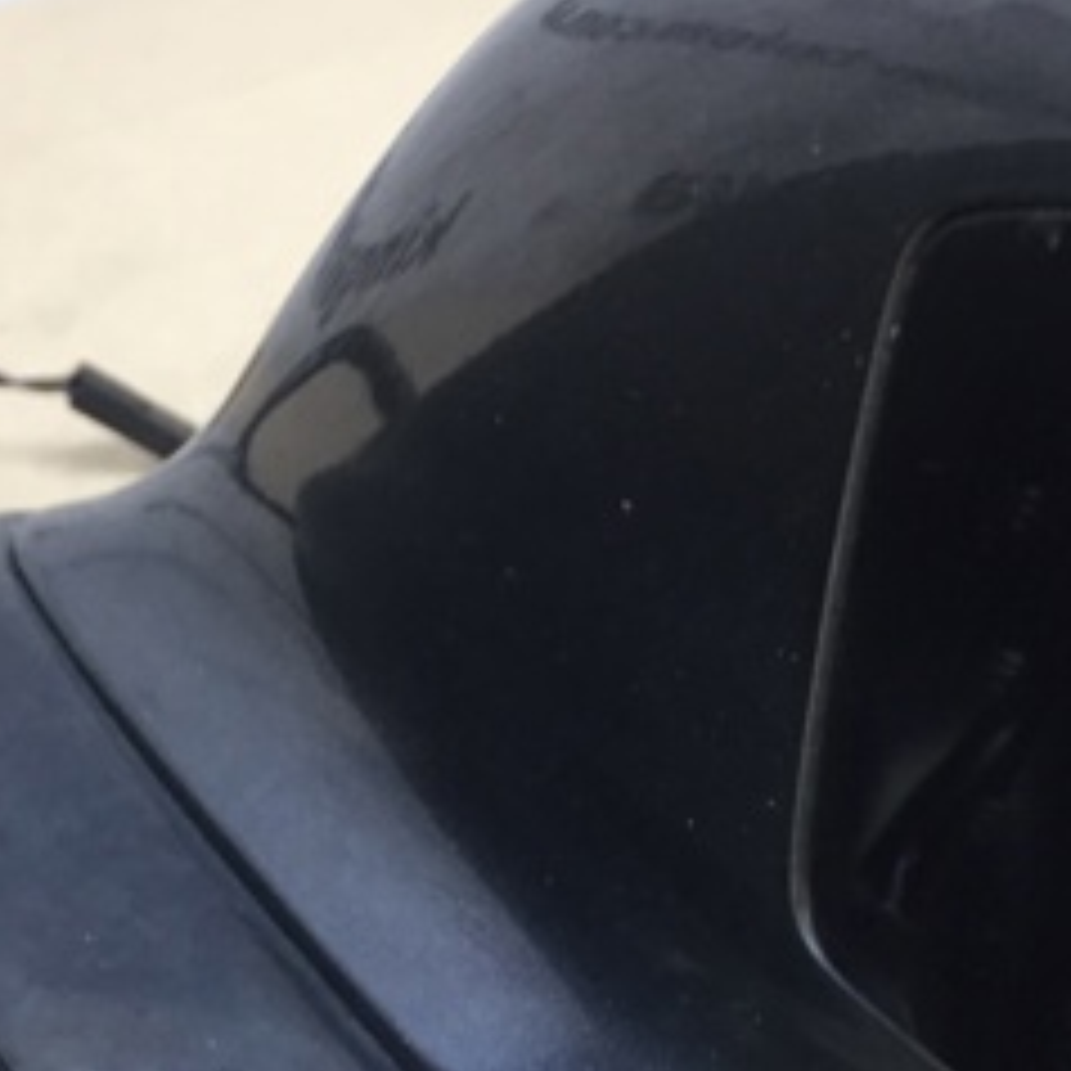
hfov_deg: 24.8
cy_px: 999
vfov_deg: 24.2
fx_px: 2415
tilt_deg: -42.6
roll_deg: +6.2
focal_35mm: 69
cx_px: 747
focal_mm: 4.15
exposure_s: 1/33
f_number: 2.2
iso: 160
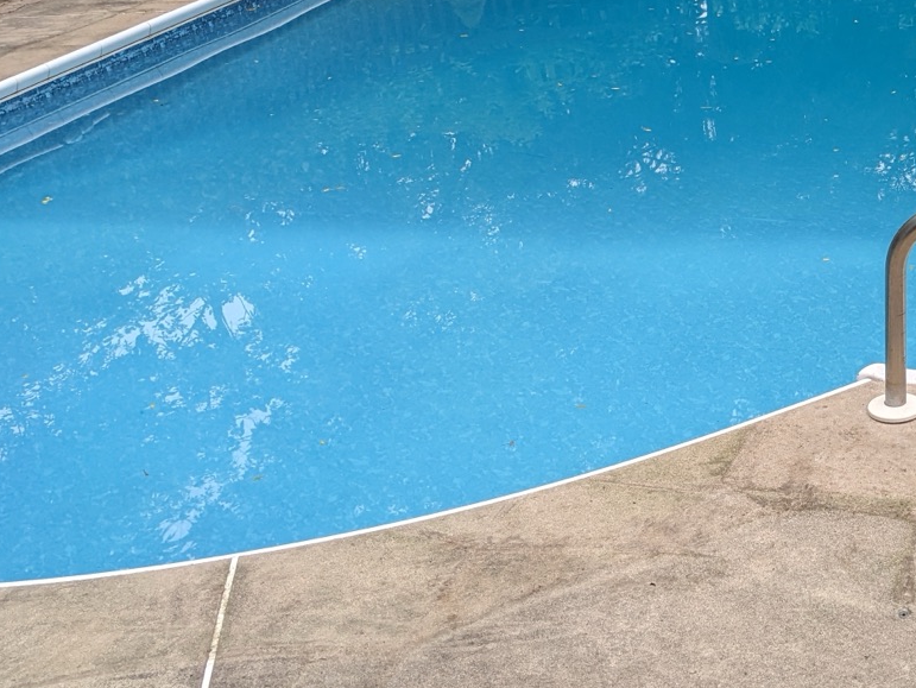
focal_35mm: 56
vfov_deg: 26.0
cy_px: 248
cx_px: 928
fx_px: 1483
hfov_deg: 31.6
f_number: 1.73
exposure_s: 1/671
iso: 46
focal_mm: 4.38
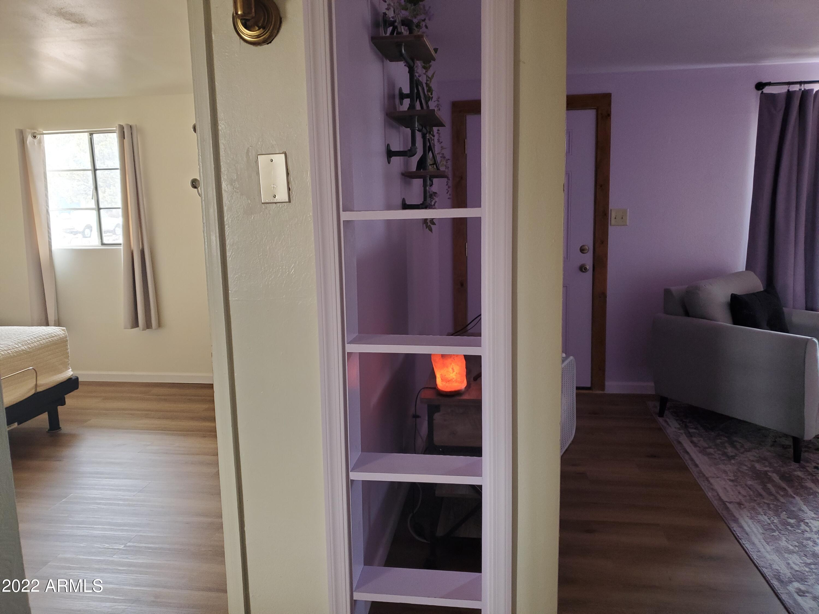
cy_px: 307
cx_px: 410
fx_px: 615
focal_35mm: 26
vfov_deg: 53.1
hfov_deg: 67.3
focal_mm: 4.3
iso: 250
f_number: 1.5
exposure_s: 1/39
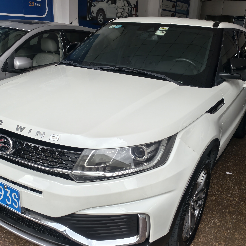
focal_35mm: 32
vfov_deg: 51.1
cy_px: 132
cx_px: 123
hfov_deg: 51.1
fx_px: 257
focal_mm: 5.6
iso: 72
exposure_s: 1/303
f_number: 1.57
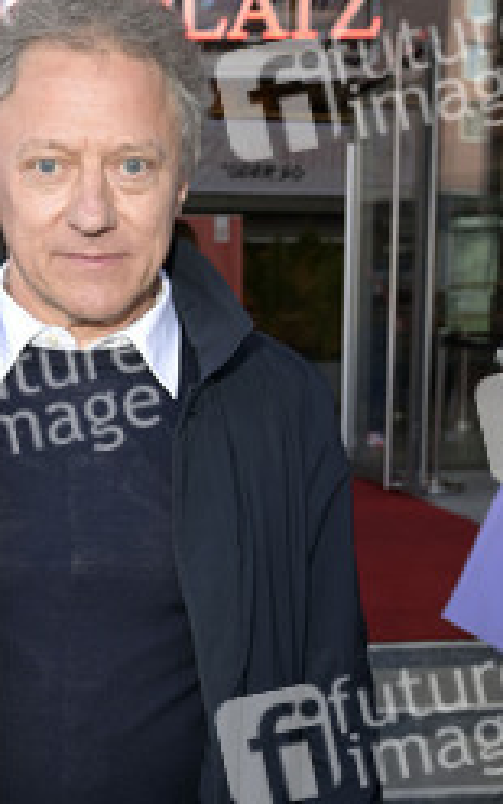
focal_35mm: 51
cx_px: 88
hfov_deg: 24.9
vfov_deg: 38.8
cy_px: 571
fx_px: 1119
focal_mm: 31
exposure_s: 1/80
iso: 500
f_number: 5.6
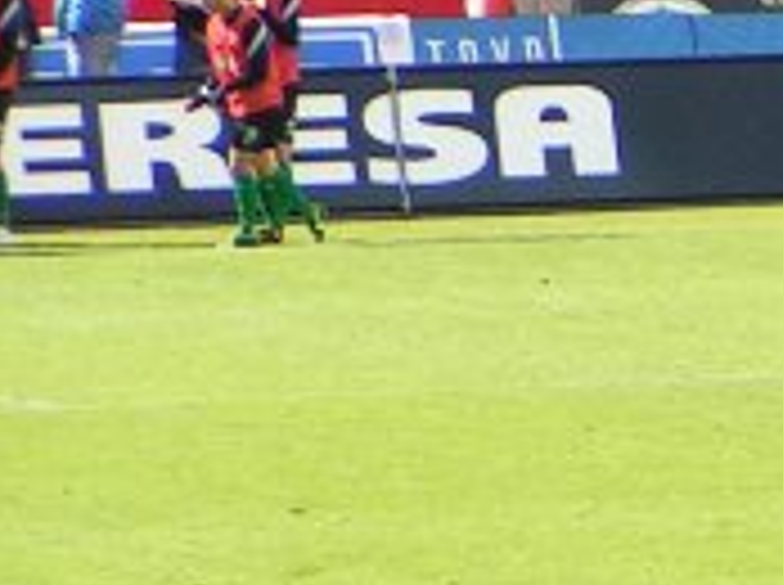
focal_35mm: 793
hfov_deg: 2.5
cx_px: 1719
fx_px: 17913
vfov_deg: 1.9
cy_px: 945
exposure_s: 1/250
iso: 50
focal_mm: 26.3
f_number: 4.5
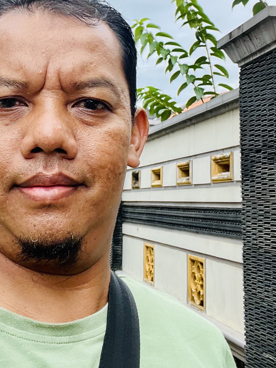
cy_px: 78
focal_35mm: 57
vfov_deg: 32.9
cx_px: 31
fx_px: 606
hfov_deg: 24.9
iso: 32
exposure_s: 1/244
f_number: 2.2
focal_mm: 2.71
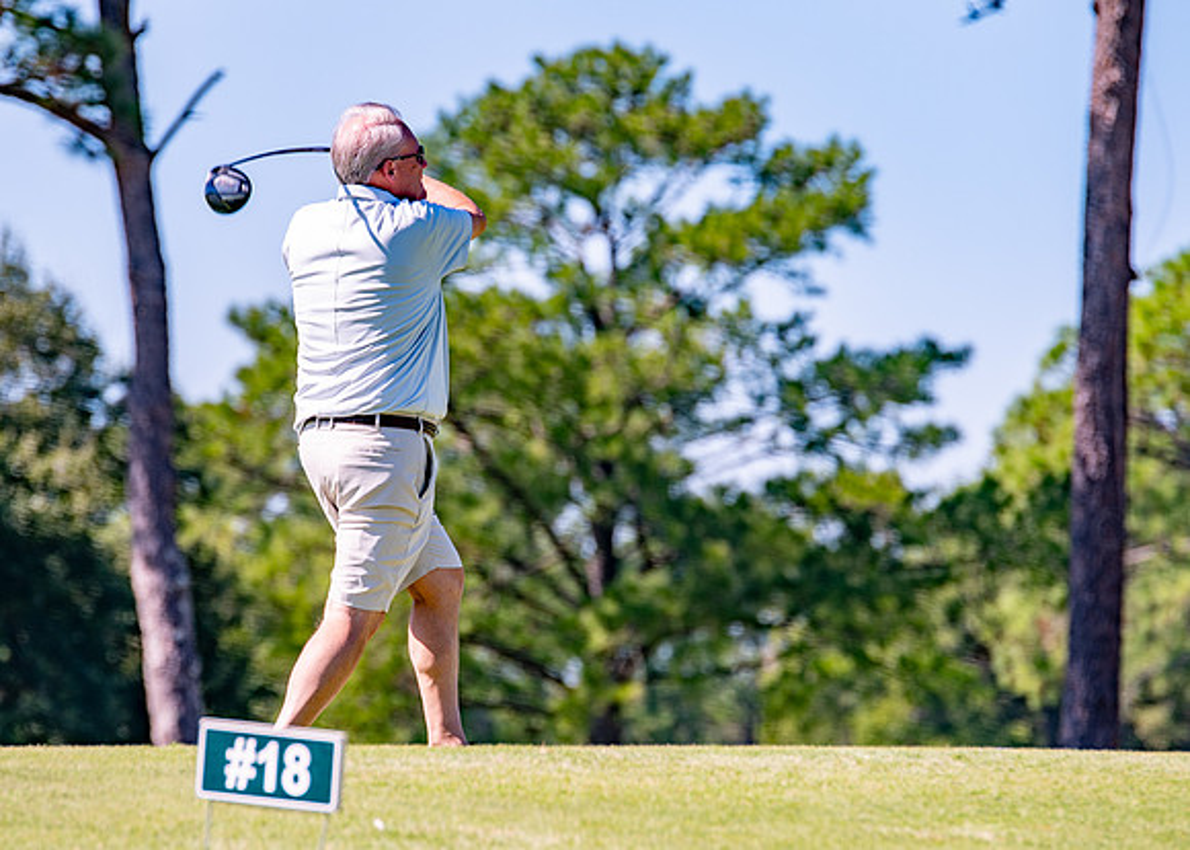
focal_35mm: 281
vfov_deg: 5.1
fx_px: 9483
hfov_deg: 7.2
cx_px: 543
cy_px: 422
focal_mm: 200
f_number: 4
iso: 100
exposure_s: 1/640
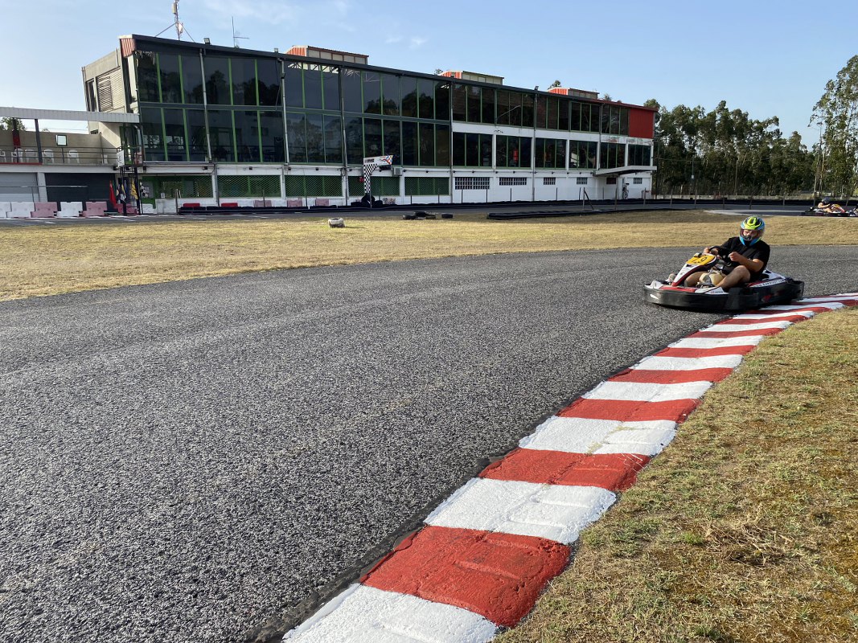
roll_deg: -1.0
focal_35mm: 26
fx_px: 644
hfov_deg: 67.3
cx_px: 429
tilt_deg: -13.0
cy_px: 322
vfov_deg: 53.1
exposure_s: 1/1464
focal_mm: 4.25
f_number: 1.8
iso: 32
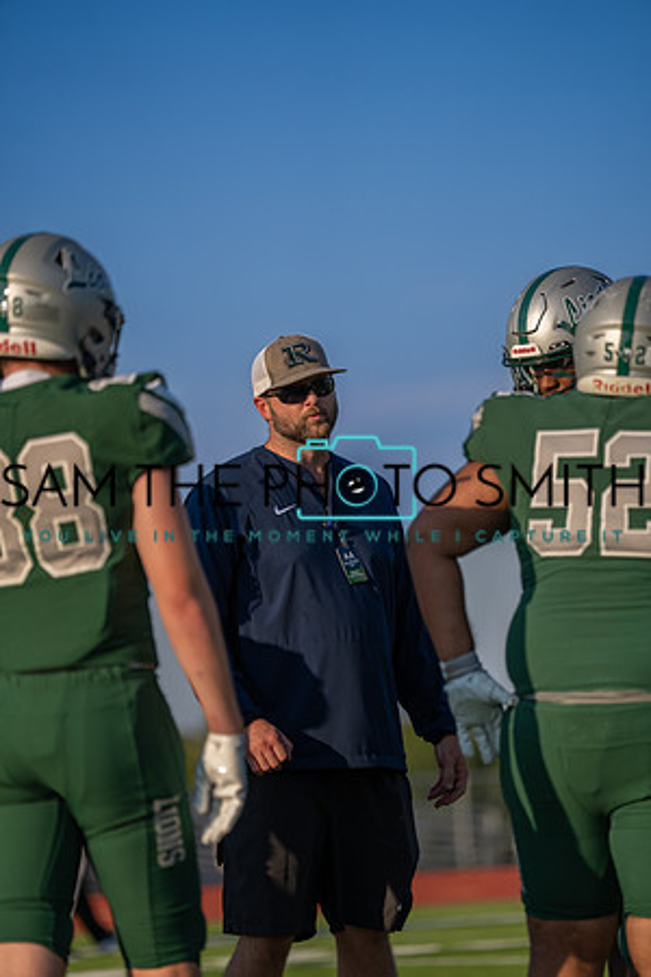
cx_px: 326
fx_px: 5099
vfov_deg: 10.9
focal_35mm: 188
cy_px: 488
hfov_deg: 7.3
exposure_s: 1/2000
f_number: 2.8
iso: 100
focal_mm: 188
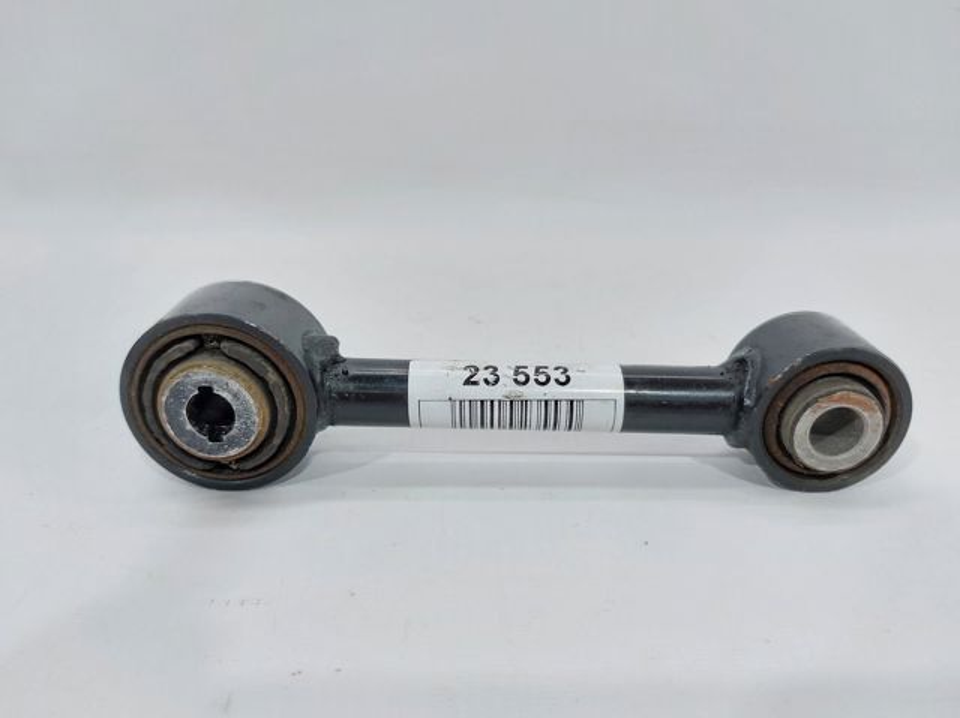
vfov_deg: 56.8
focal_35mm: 24
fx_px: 665
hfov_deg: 71.6
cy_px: 359
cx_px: 480
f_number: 1.8
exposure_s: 1/50
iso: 80
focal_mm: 5.23
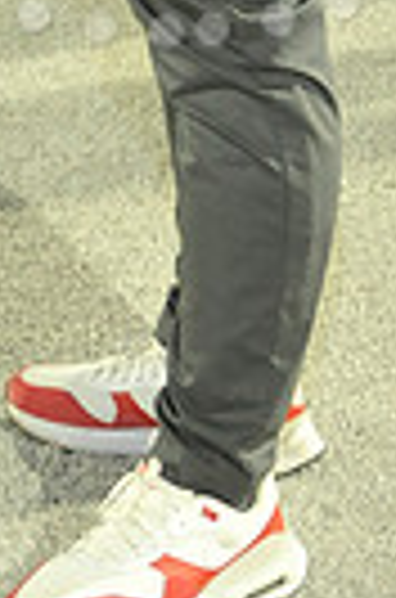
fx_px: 3980
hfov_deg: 5.7
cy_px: -504
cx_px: 166
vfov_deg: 8.3
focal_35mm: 240
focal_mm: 55
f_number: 5.6
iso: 2000
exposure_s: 1/60
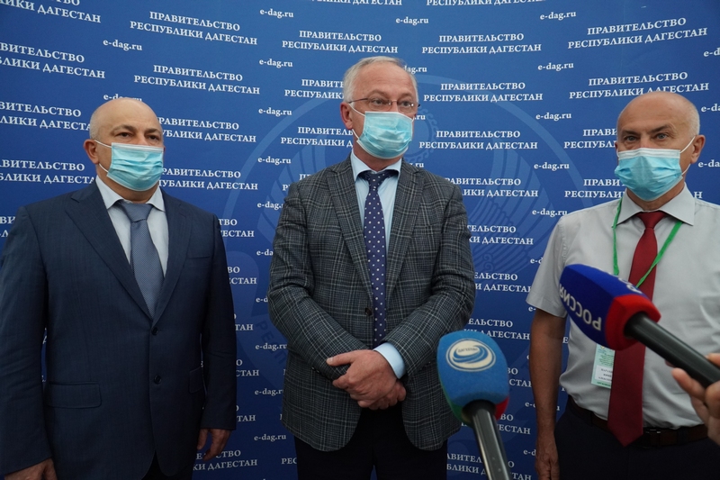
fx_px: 570
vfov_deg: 45.7
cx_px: 360
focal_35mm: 28
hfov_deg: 64.6
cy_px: 240
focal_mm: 19
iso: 2000
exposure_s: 1/80
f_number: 4
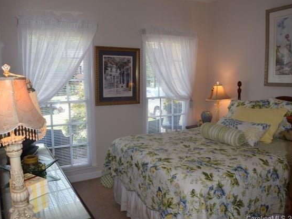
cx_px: 138
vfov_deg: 46.8
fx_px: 253
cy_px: 111
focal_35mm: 30
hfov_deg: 59.9
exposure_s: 1/125
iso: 320
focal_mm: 18
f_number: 5.6
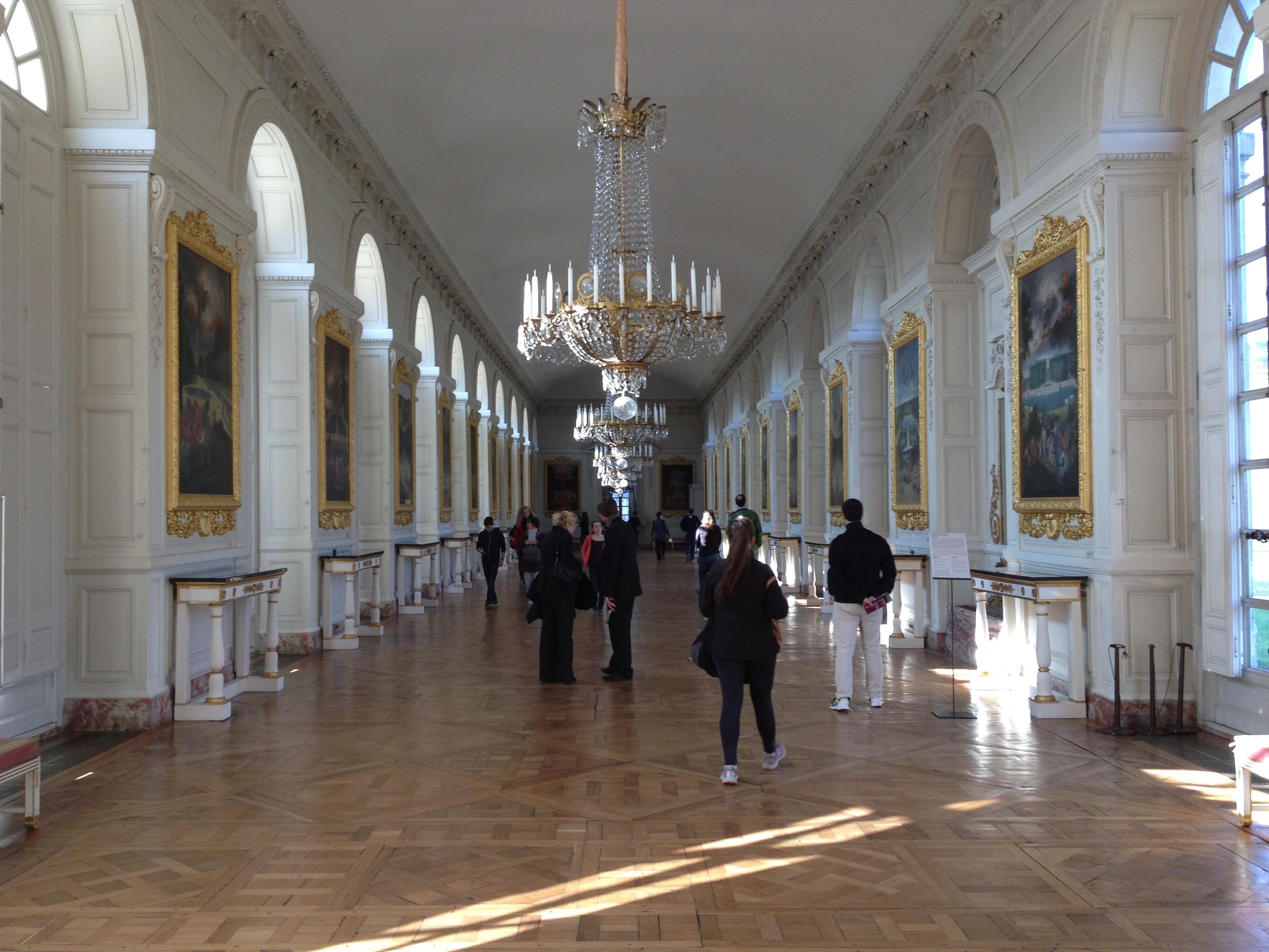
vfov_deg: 40.7
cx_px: 634
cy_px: 476
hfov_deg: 52.6
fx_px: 1283
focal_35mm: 35
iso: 50
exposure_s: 1/60
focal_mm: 4.28
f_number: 2.4
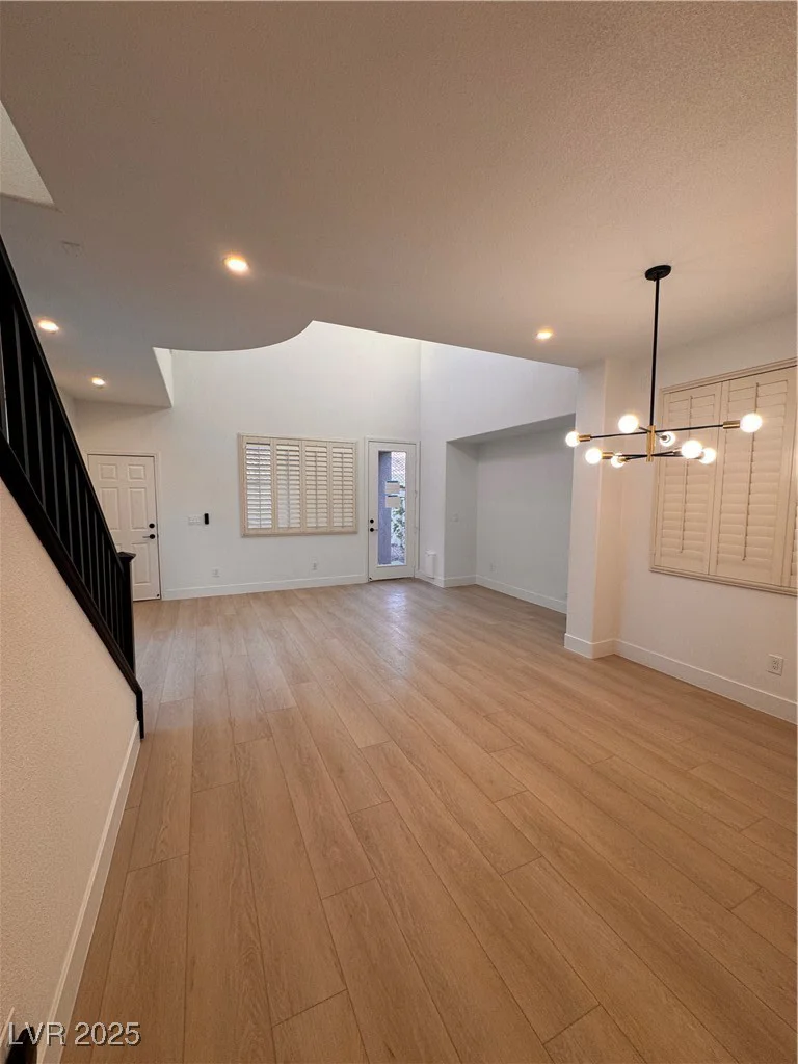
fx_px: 430
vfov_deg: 102.1
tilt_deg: -4.9
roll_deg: +0.0
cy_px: 532
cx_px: 399
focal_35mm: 14
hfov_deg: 85.7
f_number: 2.2
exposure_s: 1/120
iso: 100
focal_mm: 2.22
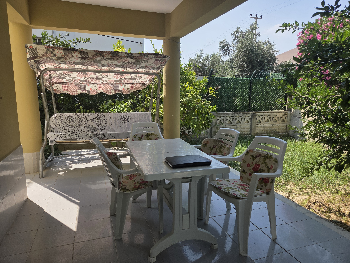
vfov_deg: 58.9
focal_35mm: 23
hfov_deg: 73.9
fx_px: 233
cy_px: 132
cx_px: 175
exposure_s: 1/3436
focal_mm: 5.4
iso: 80
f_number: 1.8
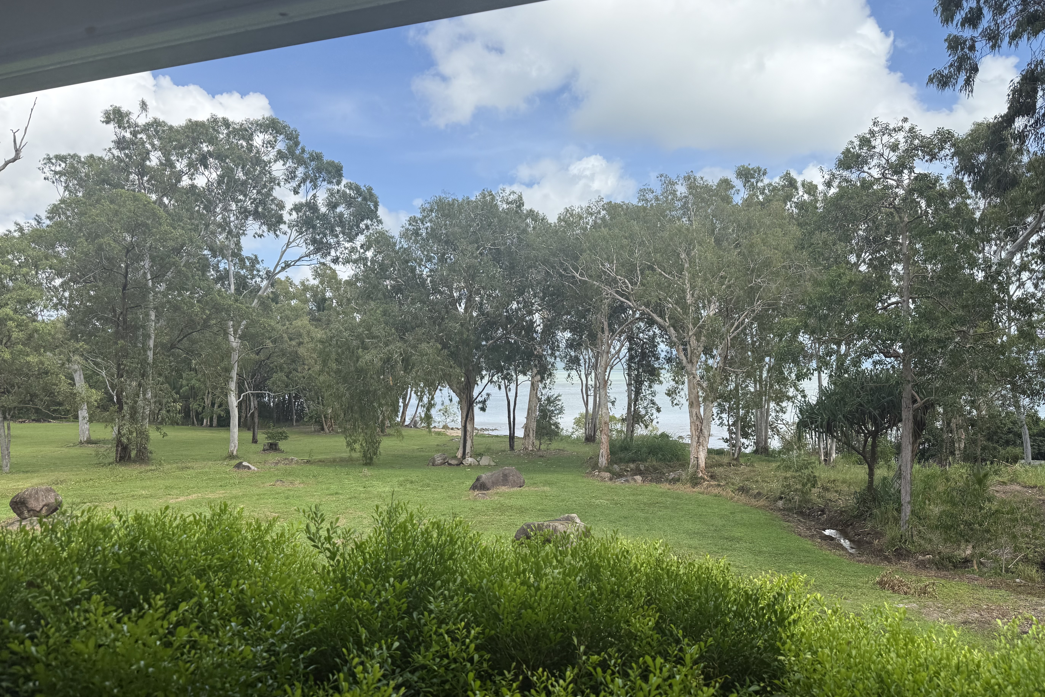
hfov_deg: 69.4
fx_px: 755
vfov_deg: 49.5
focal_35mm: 26
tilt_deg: -2.3
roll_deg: +1.5
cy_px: 372
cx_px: 544
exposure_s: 1/2703
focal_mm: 6.76
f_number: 1.78
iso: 80
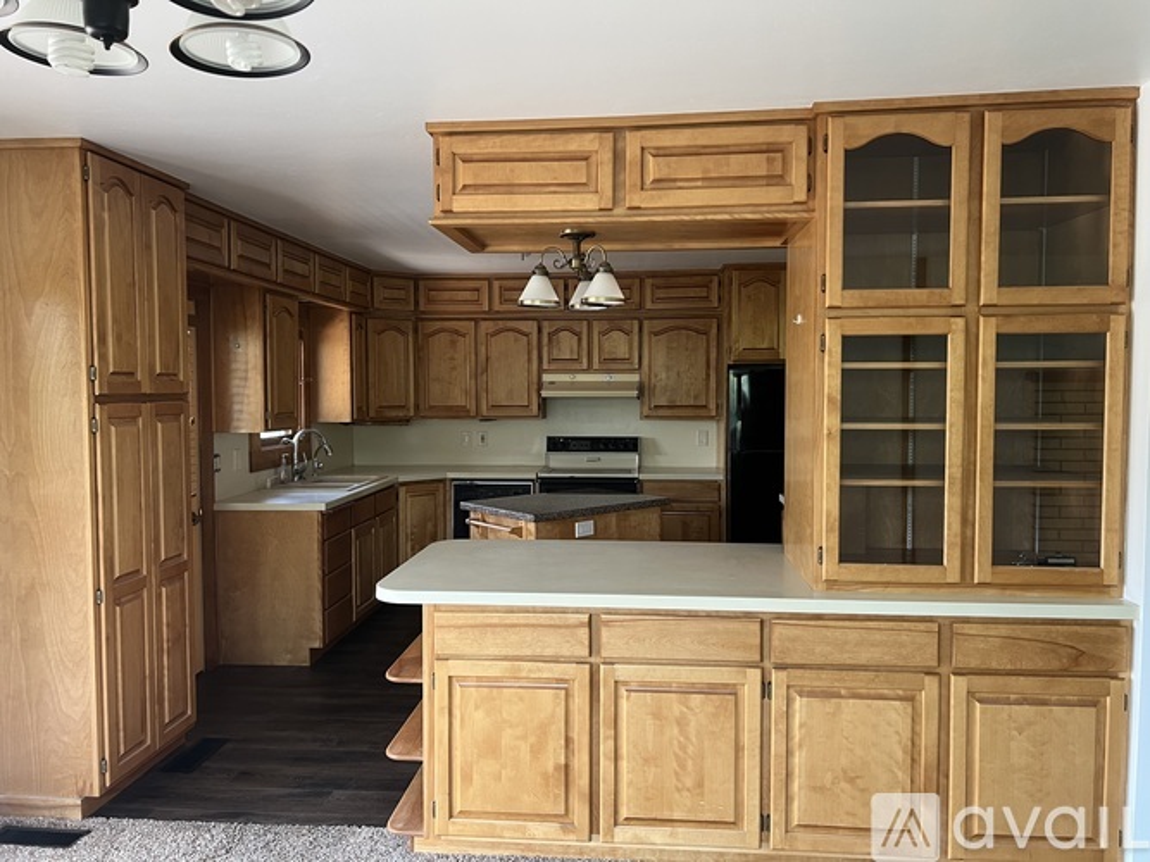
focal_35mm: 26
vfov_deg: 53.0
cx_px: 575
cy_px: 431
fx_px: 864
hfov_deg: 67.3
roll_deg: +0.6
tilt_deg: -2.2
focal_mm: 5.7
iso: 160
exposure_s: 1/60
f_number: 1.5
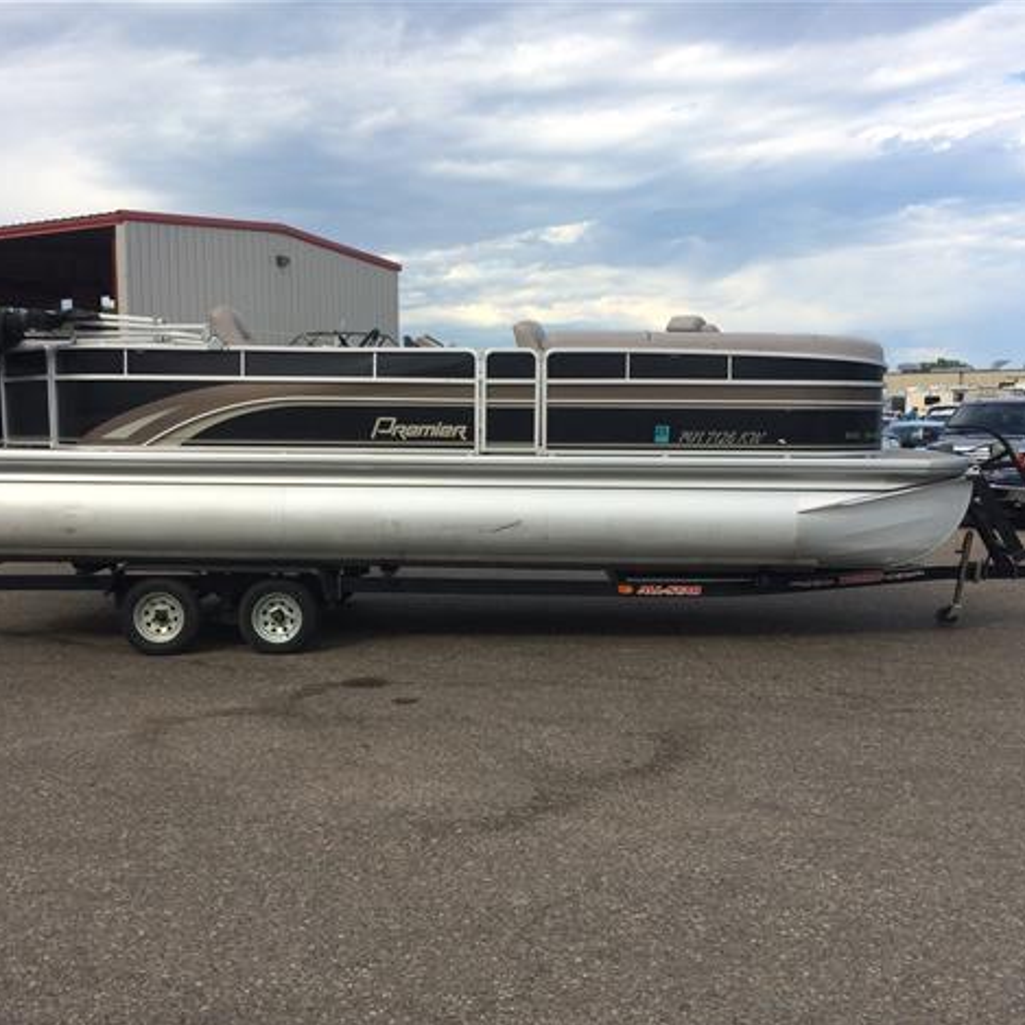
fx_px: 1173
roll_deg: +1.0
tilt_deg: -5.4
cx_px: 479
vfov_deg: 47.2
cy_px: 522
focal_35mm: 35
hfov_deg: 47.2
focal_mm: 4.15
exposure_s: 1/1244
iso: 32
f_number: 2.2
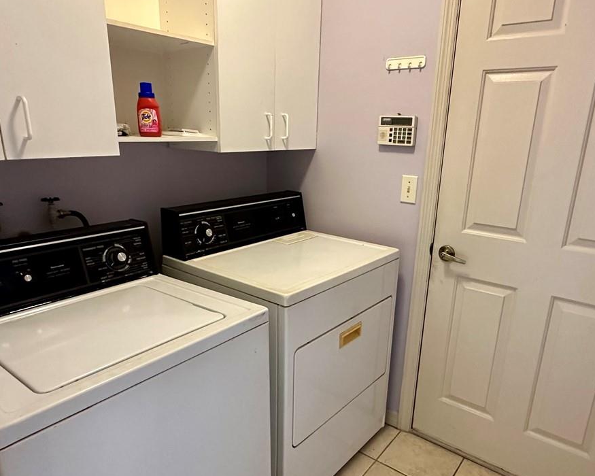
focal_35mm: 25
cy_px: 260
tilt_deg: -16.6
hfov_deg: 68.1
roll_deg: -0.9
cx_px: 304
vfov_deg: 56.7
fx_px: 440
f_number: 2.2
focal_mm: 2.22
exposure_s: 1/60
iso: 400
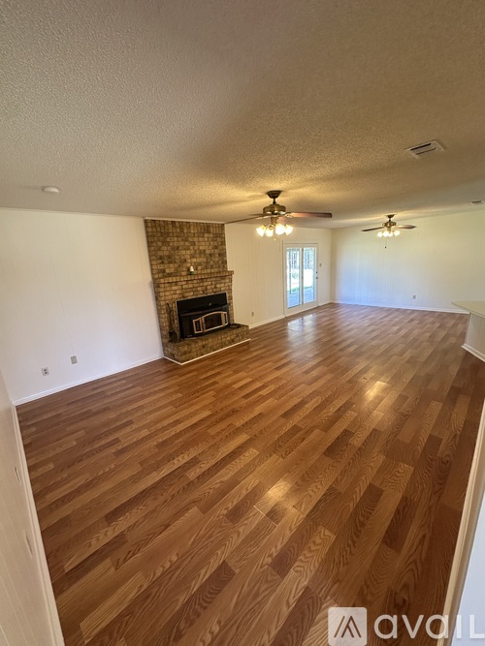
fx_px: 262
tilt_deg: -13.2
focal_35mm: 14
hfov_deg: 85.7
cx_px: 242
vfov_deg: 102.1
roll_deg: +3.3
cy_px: 323
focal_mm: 2.22
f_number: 2.2
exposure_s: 1/60
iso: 200
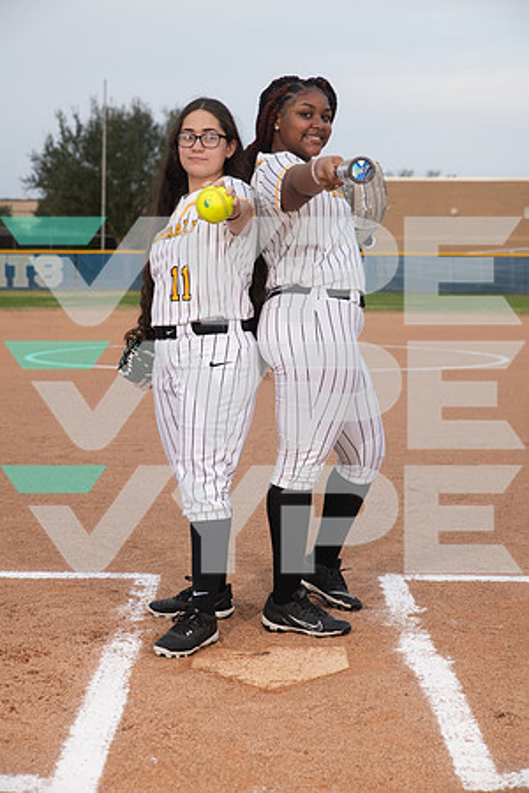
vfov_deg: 28.8
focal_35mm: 70
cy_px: 396
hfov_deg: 19.5
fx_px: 1543
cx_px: 264
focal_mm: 70
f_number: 6.3
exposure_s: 1/400
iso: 200
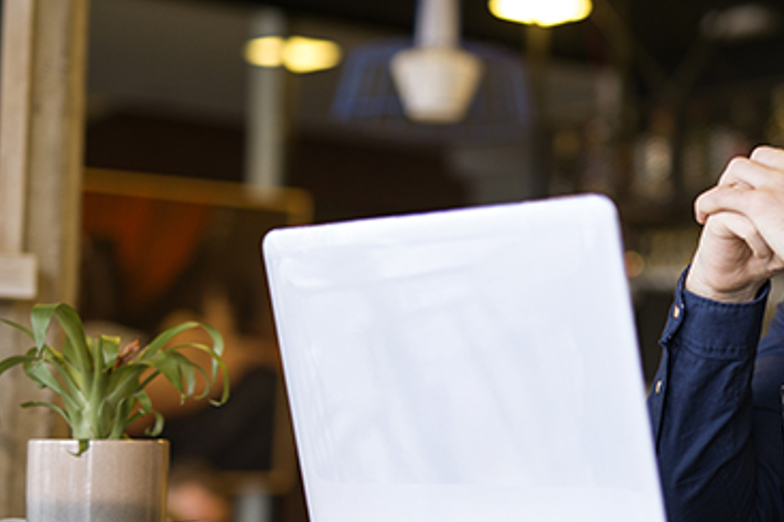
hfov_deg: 18.2
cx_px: 825
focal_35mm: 109
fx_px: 2372
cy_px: 241
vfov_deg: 12.5
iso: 320
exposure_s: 1/100
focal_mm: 50
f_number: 2
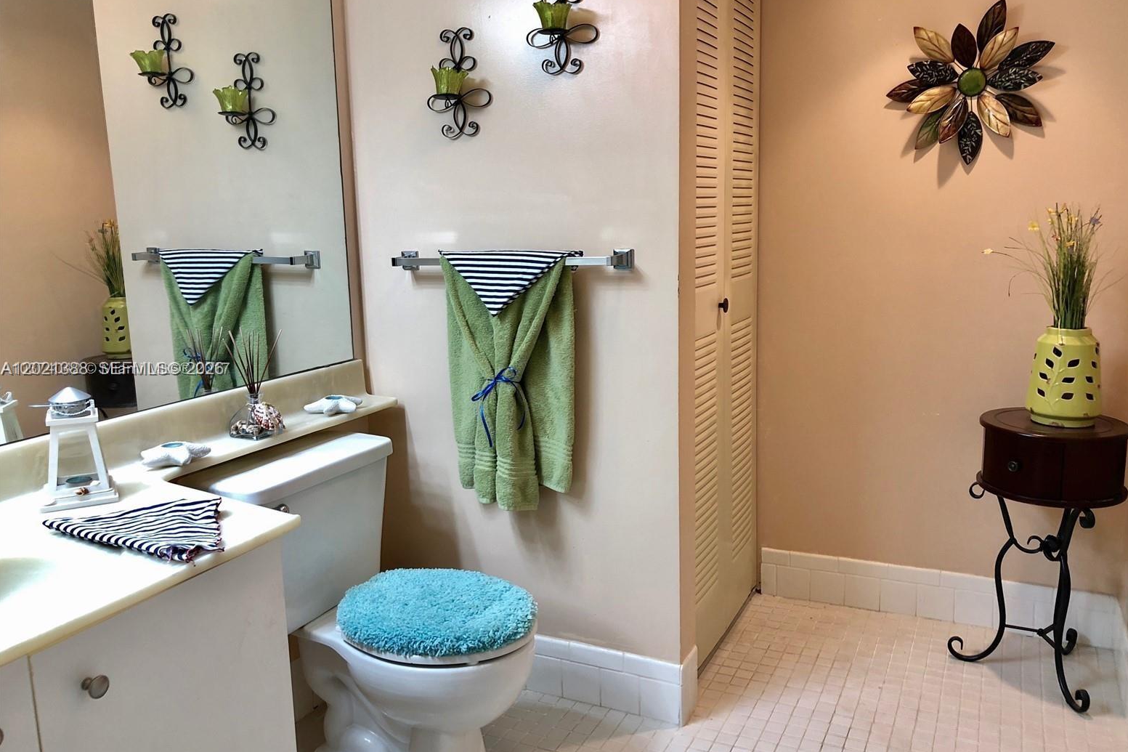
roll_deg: +0.7
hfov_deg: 61.9
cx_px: 579
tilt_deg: -10.0
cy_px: 370
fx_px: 940
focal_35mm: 30
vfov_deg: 43.6
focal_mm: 4
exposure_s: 1/24
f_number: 1.8
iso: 40
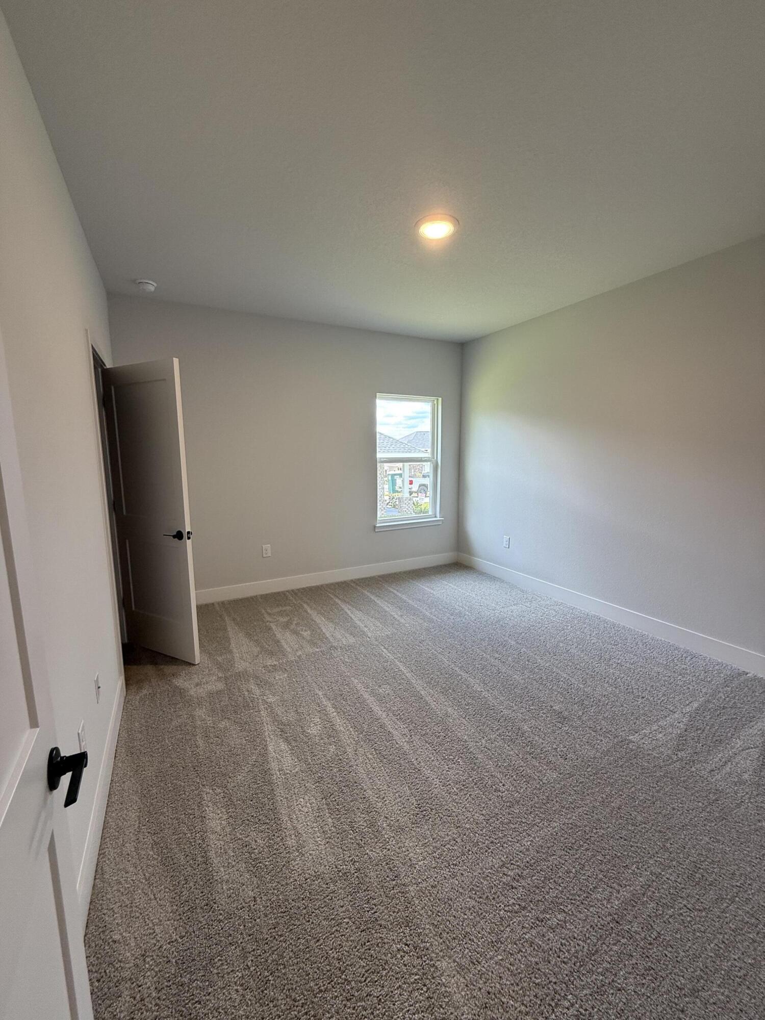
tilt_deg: -7.3
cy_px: 510
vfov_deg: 102.1
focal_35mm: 14
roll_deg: +1.0
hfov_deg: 85.7
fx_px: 413
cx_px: 382
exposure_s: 1/120
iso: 100
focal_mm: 2.22
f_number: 2.2
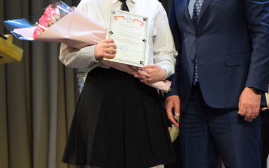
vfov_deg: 8.3
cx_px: 189
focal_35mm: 157
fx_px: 1151
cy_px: 7
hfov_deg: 13.3
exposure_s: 1/60
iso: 1250
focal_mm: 55
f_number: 5.6
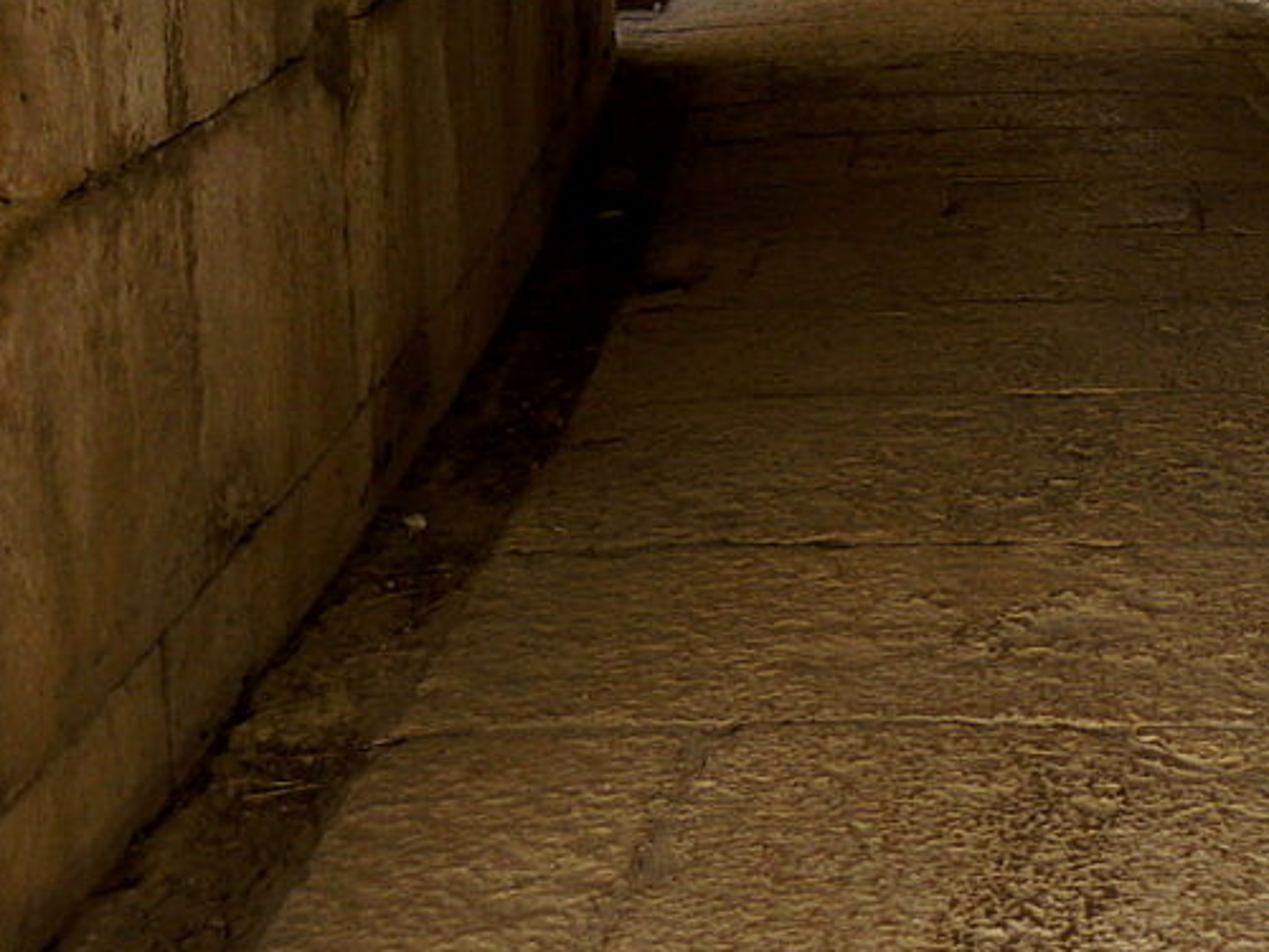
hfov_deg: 22.0
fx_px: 3189
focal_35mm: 87
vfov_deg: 16.4
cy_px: -157
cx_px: 1140
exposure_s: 1/20
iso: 400
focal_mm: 17
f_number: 3.8
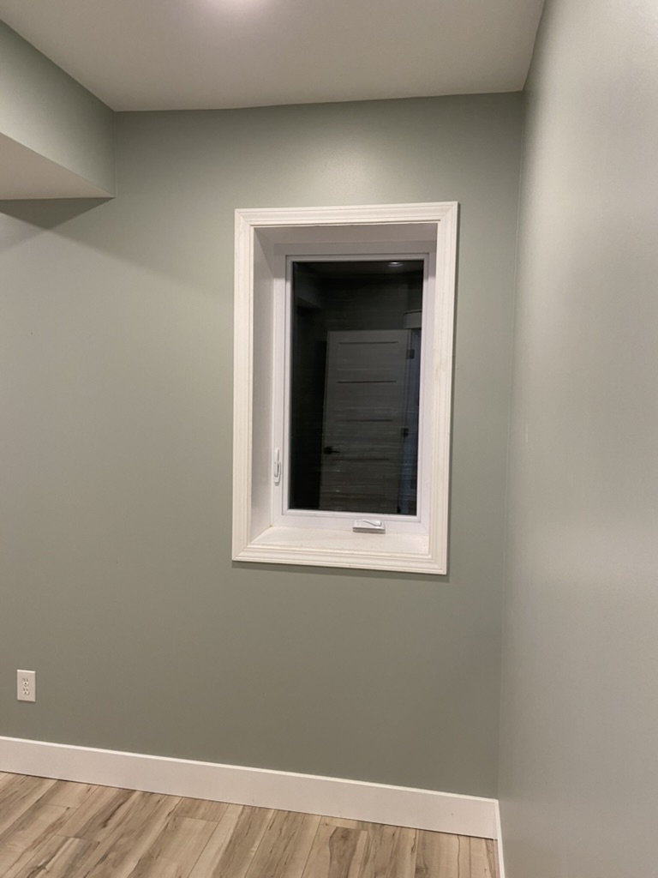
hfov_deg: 53.1
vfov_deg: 67.3
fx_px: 659
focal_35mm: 26
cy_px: 439
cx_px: 329
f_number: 1.8
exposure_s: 1/60
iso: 125
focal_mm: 4.25
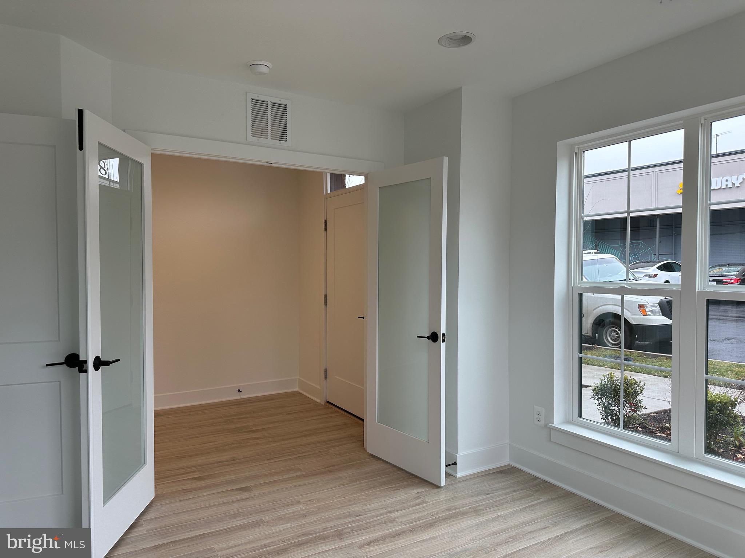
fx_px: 517
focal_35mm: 24
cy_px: 279
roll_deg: +0.2
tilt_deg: -2.0
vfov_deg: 56.8
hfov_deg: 71.6
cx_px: 372
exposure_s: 1/160
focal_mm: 6.86
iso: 100
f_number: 1.78
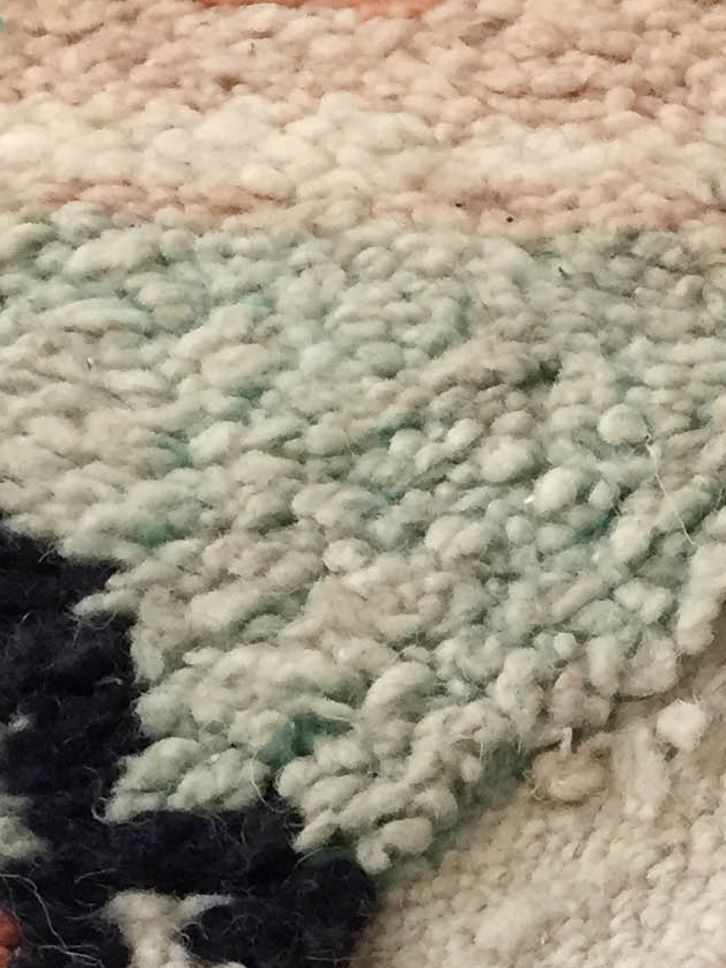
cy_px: 1222
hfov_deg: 12.4
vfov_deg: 16.6
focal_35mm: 113
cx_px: 1118
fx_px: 3162
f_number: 2.2
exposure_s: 1/33
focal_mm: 4.15
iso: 64
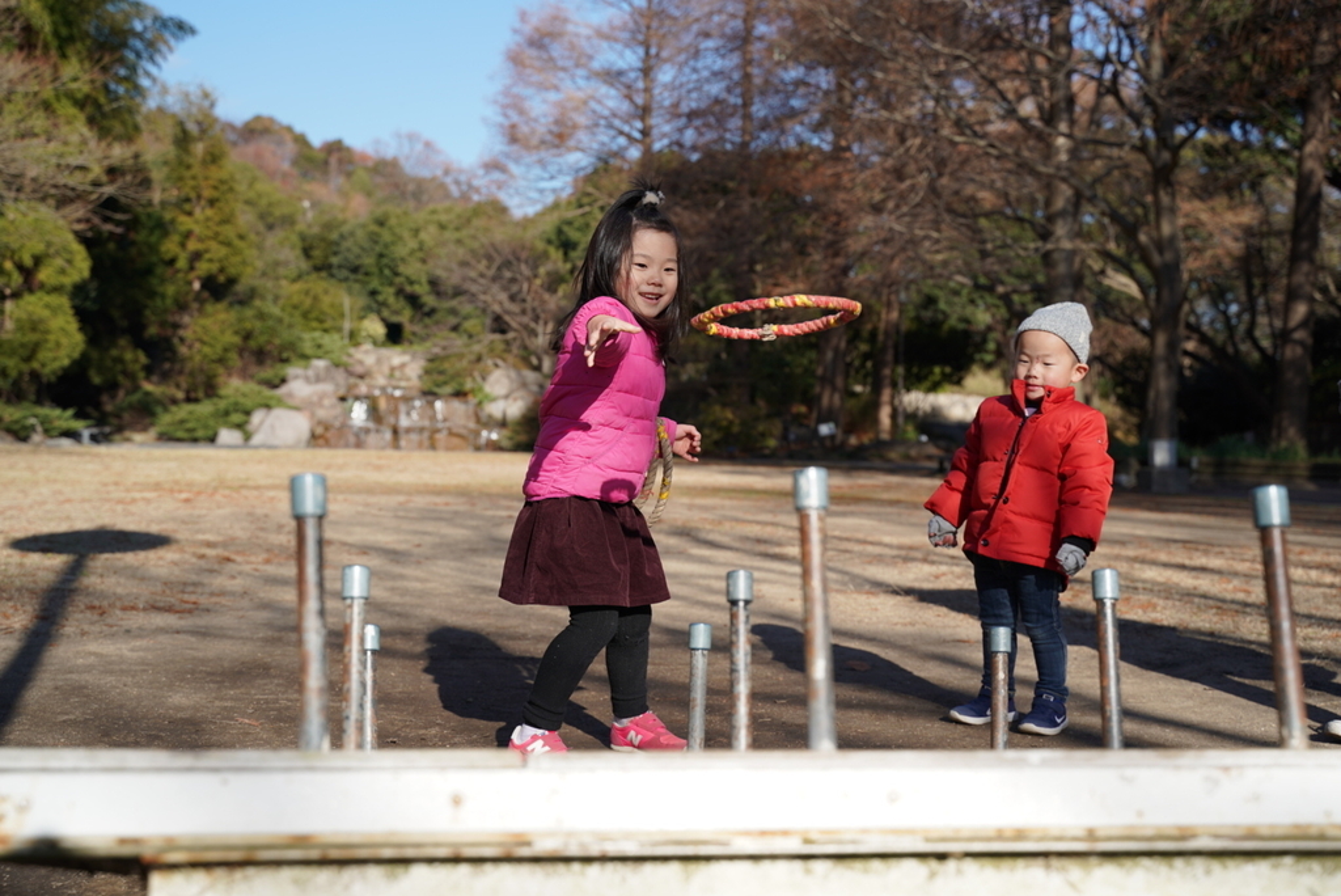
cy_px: 448
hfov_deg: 43.6
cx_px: 670
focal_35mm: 45
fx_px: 1677
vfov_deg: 29.9
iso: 100
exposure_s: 1/800
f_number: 4
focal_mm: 45
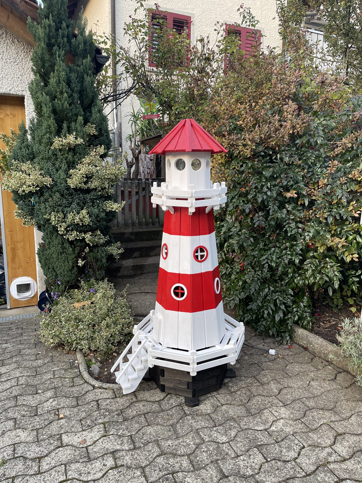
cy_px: 242
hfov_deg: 53.1
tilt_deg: -11.6
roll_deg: -1.0
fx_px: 363
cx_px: 181
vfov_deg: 67.3
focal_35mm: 26
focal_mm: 5.1
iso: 125
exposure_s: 1/121
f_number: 1.6
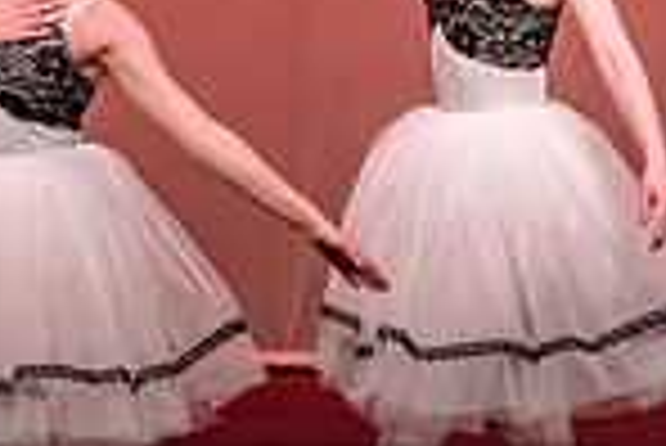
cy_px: -74
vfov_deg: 2.7
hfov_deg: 4.1
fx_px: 9333
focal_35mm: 504
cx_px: 514
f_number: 2.8
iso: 1000
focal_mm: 122
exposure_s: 1/500
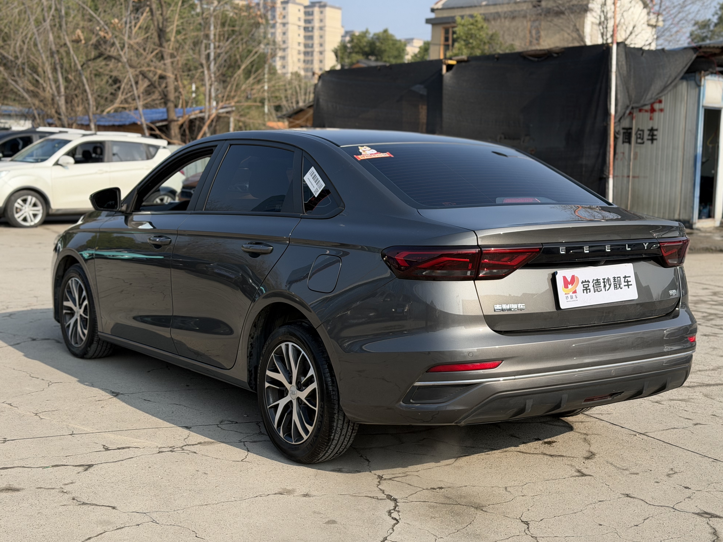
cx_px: 361
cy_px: 272
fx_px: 1023
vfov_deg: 29.7
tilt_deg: -7.5
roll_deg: -0.8
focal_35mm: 49
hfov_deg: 38.9
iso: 100
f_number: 1.78
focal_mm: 6.76
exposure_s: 1/2762
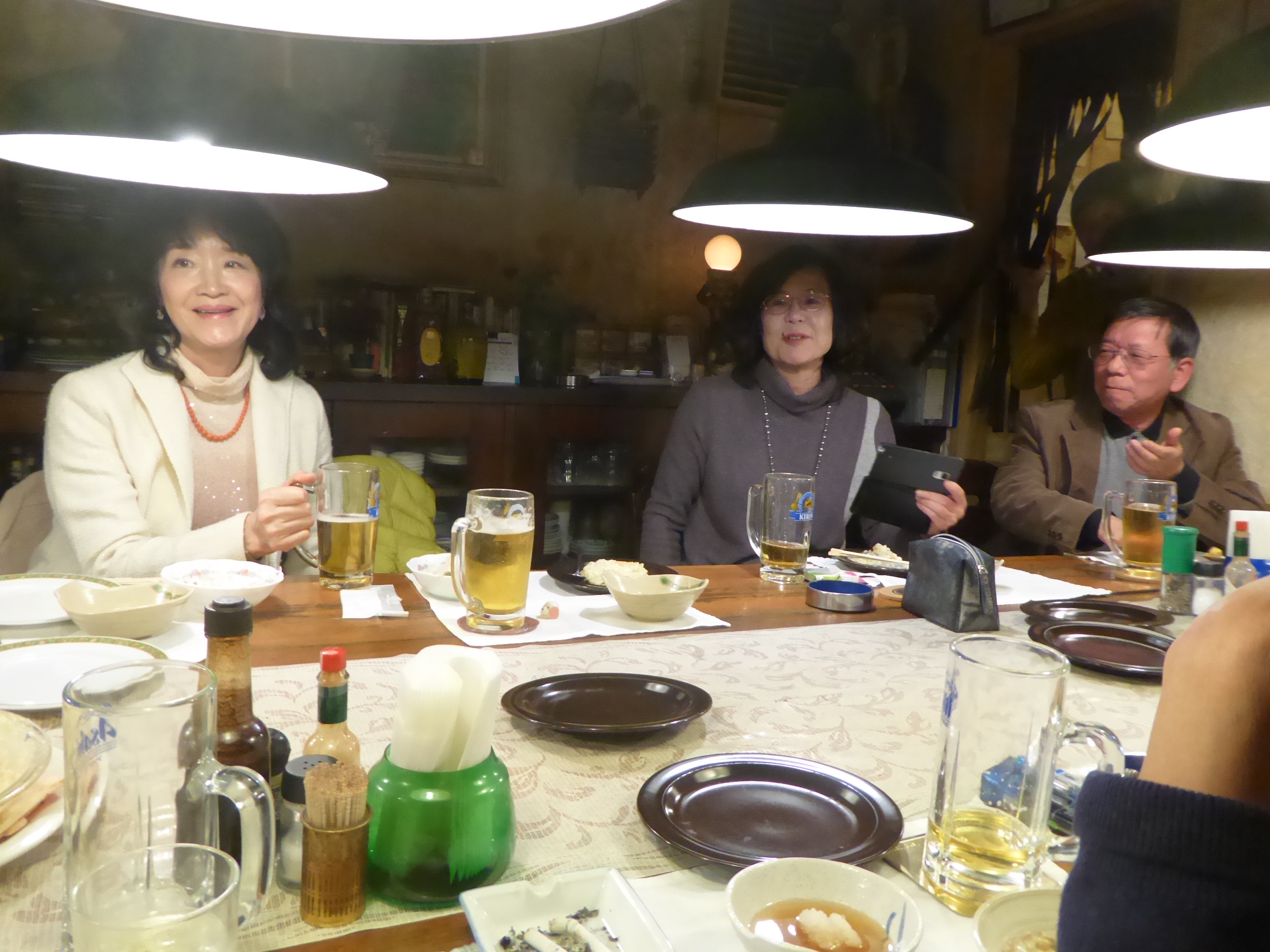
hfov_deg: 61.7
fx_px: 1064
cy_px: 476
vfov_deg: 48.2
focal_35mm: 29
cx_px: 635
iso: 800
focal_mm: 5
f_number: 3.5
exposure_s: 1/50
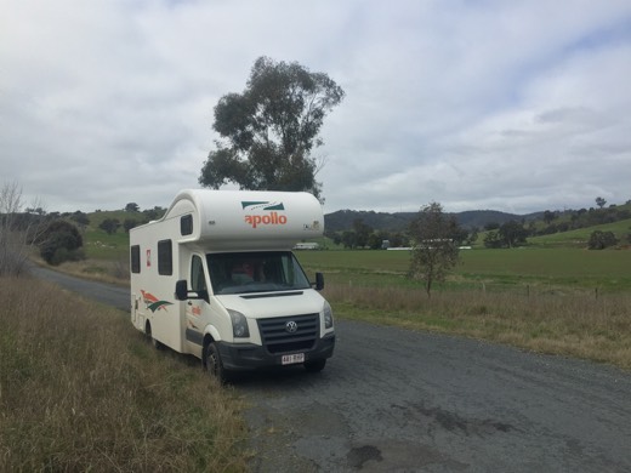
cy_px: 236
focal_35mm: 29
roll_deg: +0.4
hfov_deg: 61.7
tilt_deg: +2.1
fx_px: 529
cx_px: 316
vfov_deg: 48.2
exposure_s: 1/1980
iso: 32
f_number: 2.2
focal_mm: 4.15
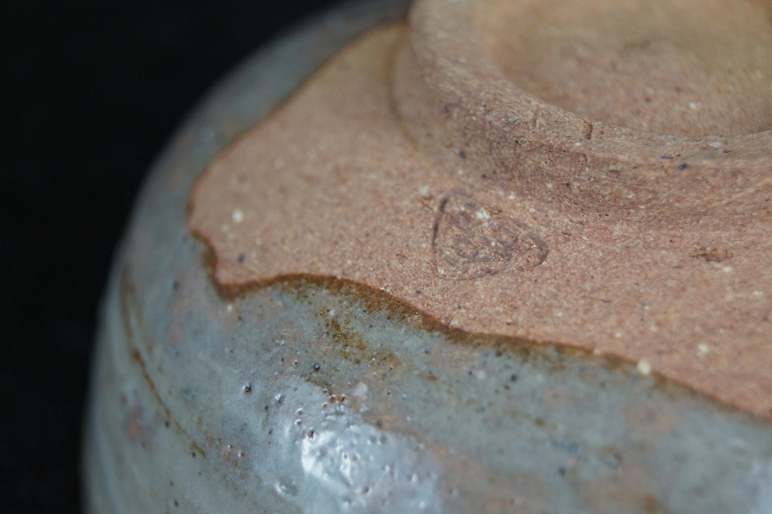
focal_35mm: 75
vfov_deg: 18.2
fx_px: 1608
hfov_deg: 27.0
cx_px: 386
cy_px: 257
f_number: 5.6
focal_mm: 50
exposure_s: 1/160
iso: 1250
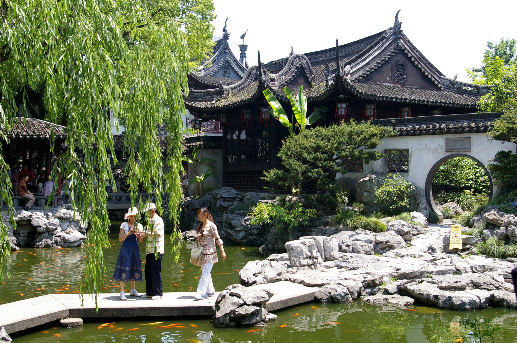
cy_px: 172
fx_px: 667
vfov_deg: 28.9
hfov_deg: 42.4
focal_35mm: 46
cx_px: 258
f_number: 6.7
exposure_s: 1/125
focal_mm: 31
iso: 200
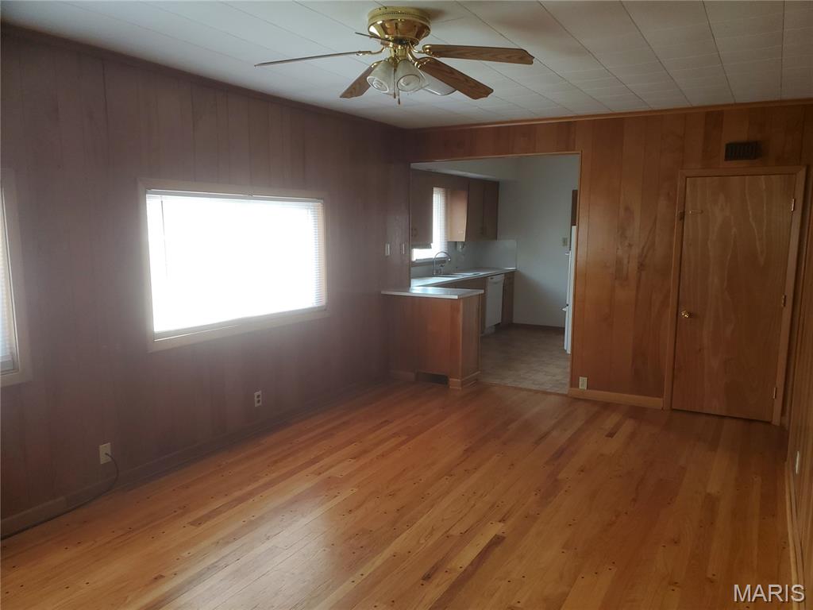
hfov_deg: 67.3
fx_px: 611
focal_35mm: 26
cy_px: 305
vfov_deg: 53.1
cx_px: 406
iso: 125
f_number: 2.4
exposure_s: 1/40
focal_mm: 4.3
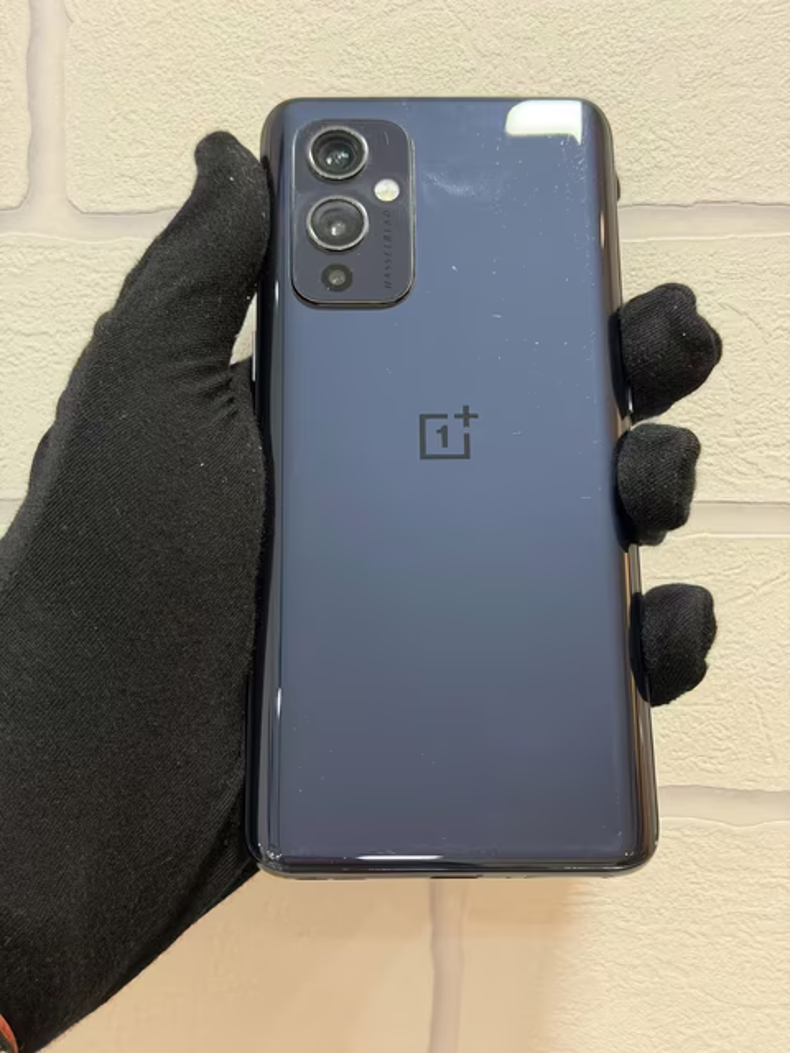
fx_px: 1461
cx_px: 395
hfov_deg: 30.3
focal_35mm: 48
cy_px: 526
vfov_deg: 39.7
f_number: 1.78
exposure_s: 1/50
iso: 200
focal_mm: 6.76
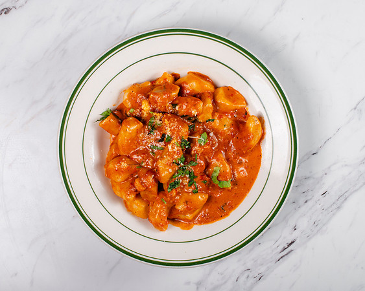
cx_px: 173
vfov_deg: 23.7
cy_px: 158
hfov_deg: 29.5
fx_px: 694
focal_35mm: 64
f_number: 11
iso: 200
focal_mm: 50
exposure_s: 1/250
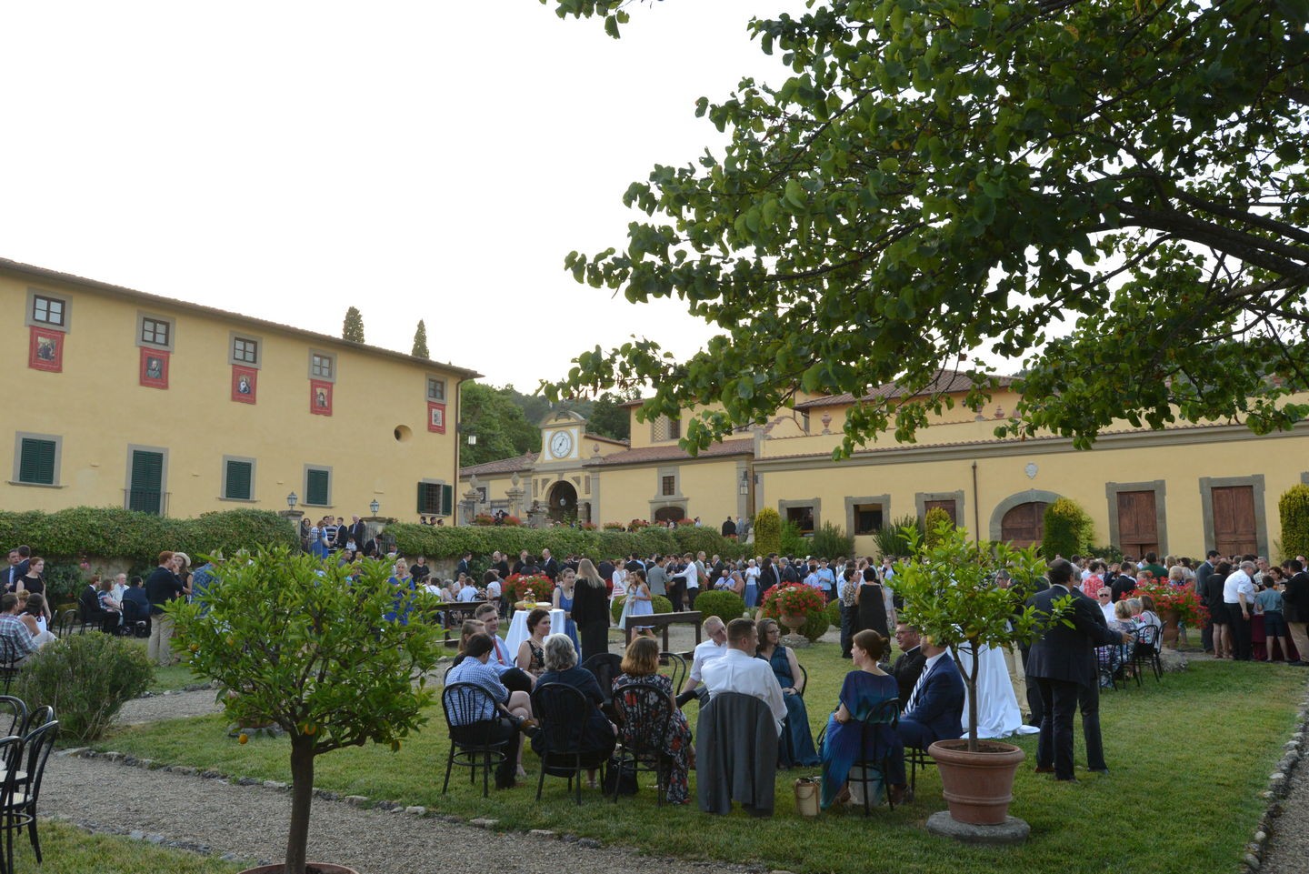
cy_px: 437
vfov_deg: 43.6
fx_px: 1091
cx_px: 654
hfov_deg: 61.9
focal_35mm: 30
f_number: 10
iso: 2000
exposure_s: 1/400
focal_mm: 30
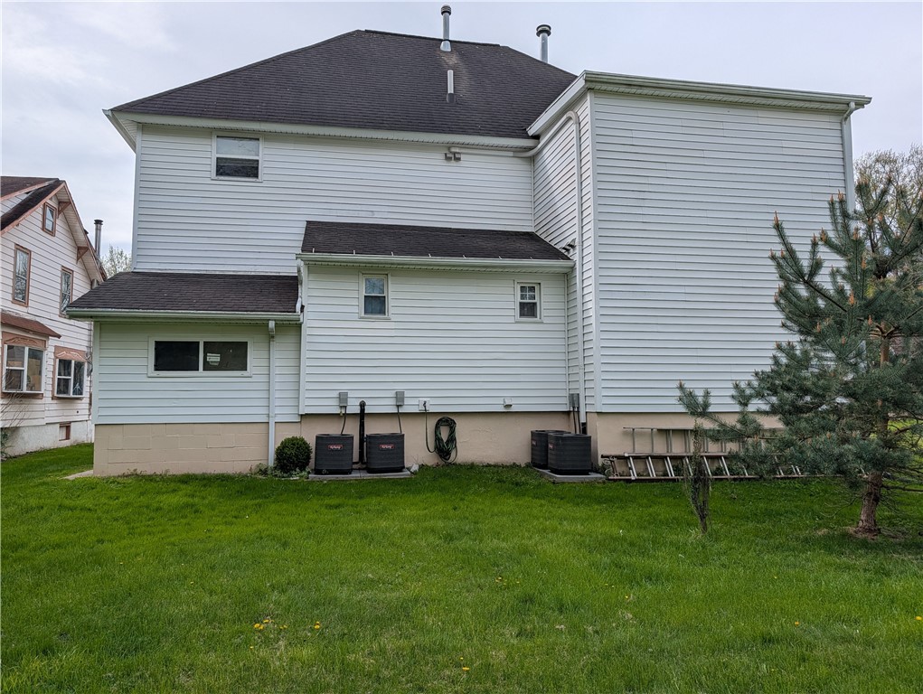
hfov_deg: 71.5
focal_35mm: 24
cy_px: 347
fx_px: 641
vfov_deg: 56.9
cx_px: 462
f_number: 1.68
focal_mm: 6.9
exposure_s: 1/1880
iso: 25
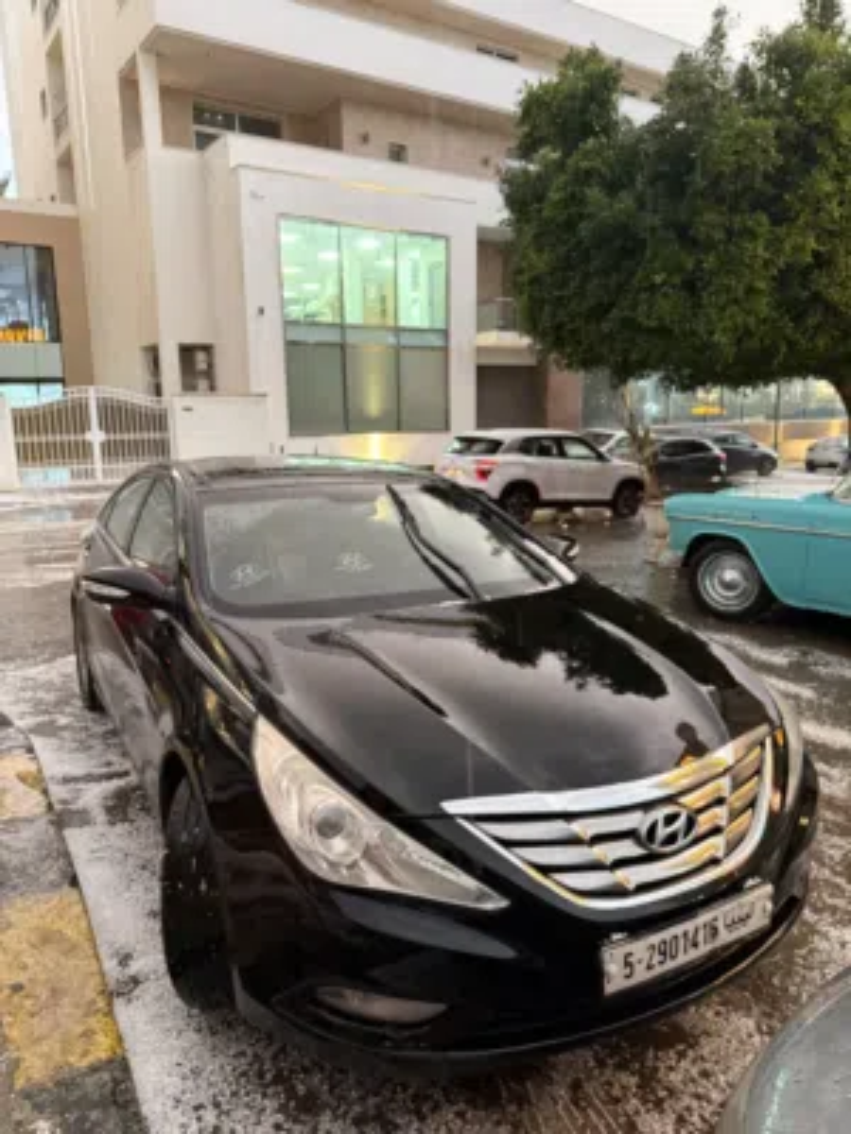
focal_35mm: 24
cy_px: 567
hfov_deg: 56.8
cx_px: 426
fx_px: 787
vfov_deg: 71.6
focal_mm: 6.76
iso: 640
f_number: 1.78
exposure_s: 1/50
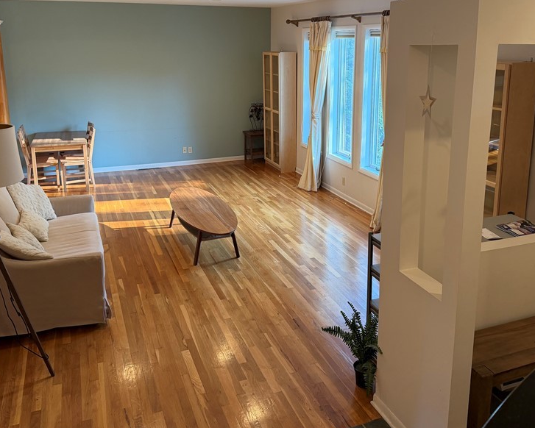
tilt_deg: -11.7
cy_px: 152
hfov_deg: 54.2
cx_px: 284
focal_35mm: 33
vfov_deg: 44.1
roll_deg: -0.5
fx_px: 523
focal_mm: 6.76
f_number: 1.78
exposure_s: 1/120
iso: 250
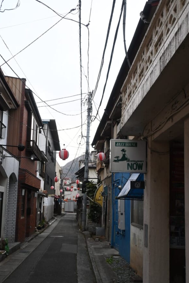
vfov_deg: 47.3
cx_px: 83
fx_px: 323
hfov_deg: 32.6
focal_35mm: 41
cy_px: 159
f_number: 4.5
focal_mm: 24
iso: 320
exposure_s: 1/80
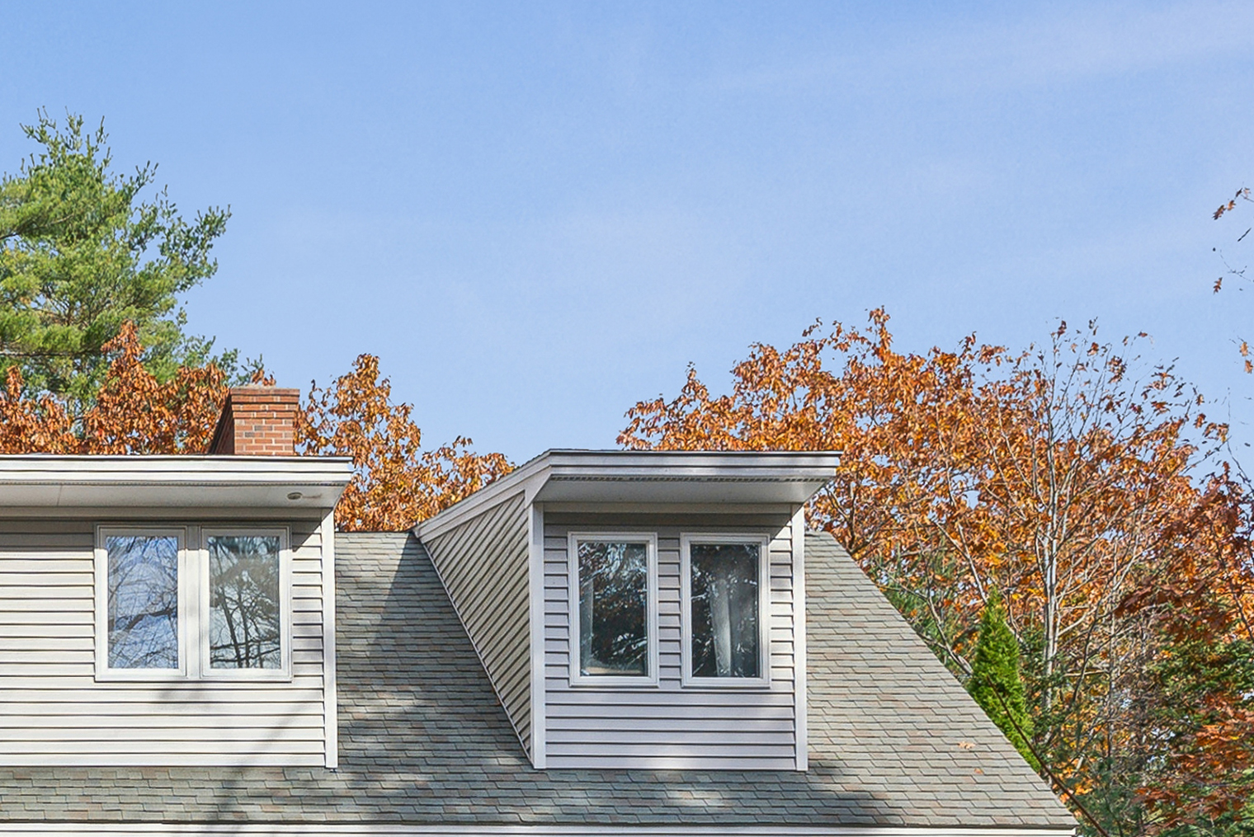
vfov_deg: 23.8
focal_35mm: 53
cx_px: -7
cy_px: 939
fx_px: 1847
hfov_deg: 34.1
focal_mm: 19
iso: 320
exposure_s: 1/320
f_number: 7.1
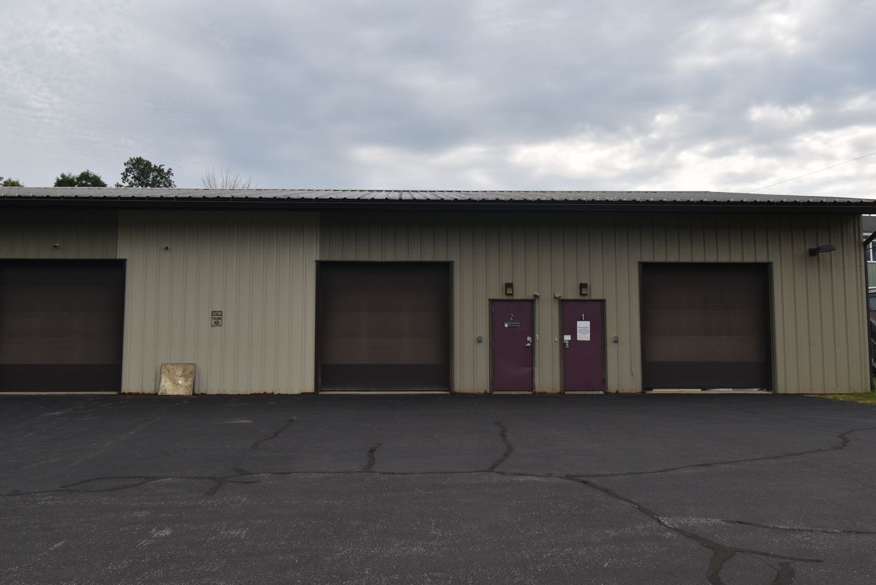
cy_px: 296
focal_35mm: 31
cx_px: 429
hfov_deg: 60.3
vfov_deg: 42.4
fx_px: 754
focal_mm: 20
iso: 100
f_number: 9
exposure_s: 1/200
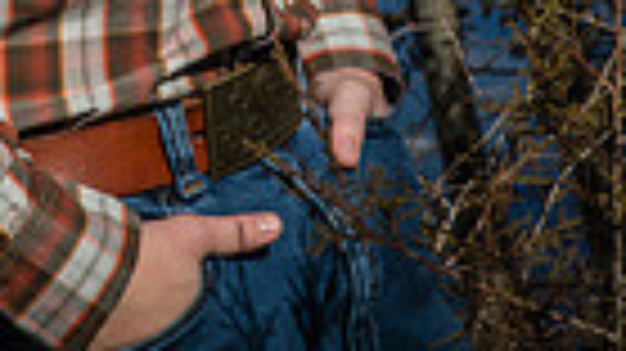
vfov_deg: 2.9
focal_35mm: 406
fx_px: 6735
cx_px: 23
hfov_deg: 5.3
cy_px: -594
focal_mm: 120
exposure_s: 1/320
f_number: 22
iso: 800
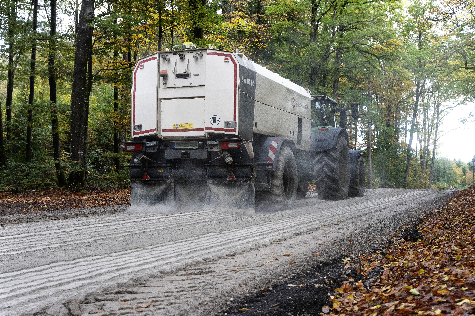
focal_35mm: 46
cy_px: 158
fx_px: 608
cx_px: 238
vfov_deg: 29.2
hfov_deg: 42.7
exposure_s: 1/500
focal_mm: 46.1
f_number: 5.6
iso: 3200
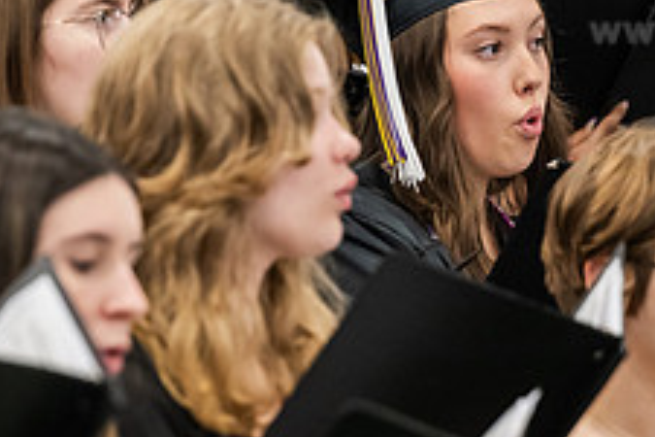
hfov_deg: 5.7
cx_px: 457
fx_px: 6568
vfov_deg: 3.8
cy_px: 92
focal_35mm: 361
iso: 2500
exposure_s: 1/200
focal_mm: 140
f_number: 3.2
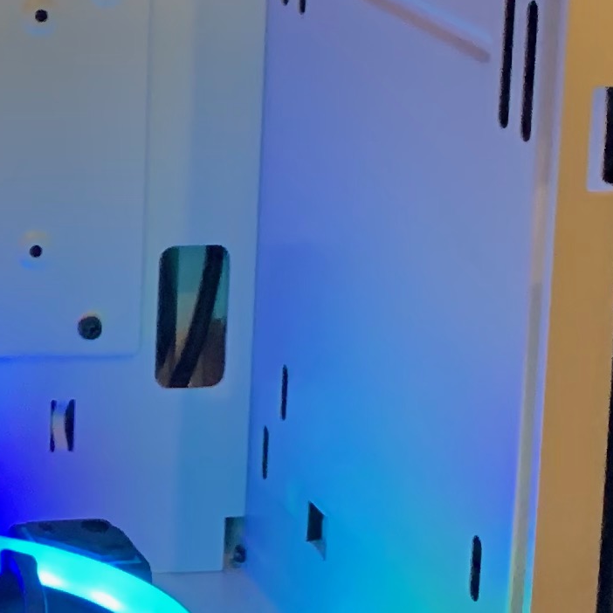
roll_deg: +0.5
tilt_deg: -9.5
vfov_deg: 12.8
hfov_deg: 11.9
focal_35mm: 132
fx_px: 2645
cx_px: -583
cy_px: -169
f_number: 1.8
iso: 320
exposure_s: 1/30
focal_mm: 4.25
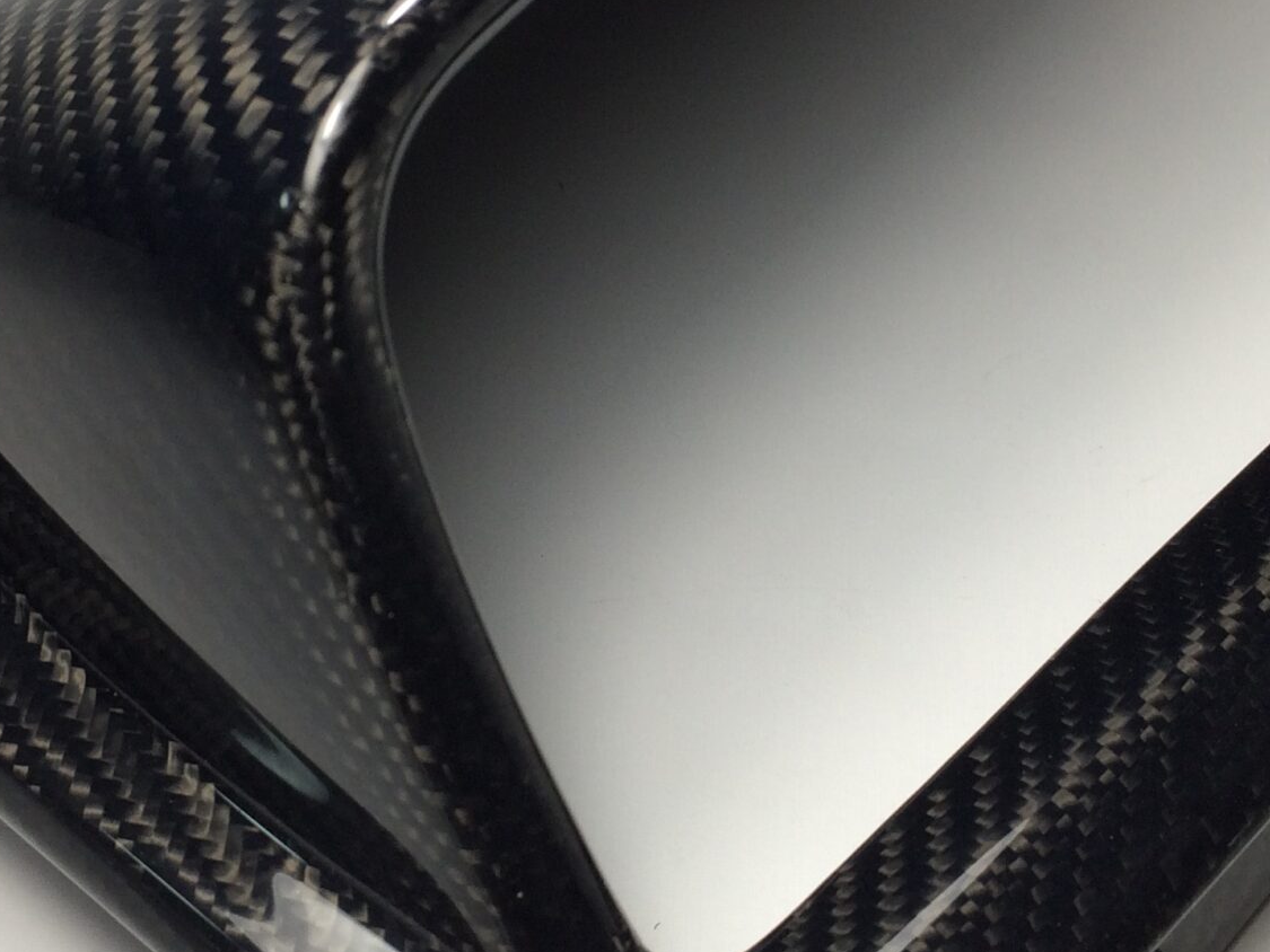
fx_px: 2422
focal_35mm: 66
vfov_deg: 22.1
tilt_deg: -41.9
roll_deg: -4.7
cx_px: 529
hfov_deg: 29.3
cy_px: 282
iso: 50
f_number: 2.2
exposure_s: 1/120
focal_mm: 4.15
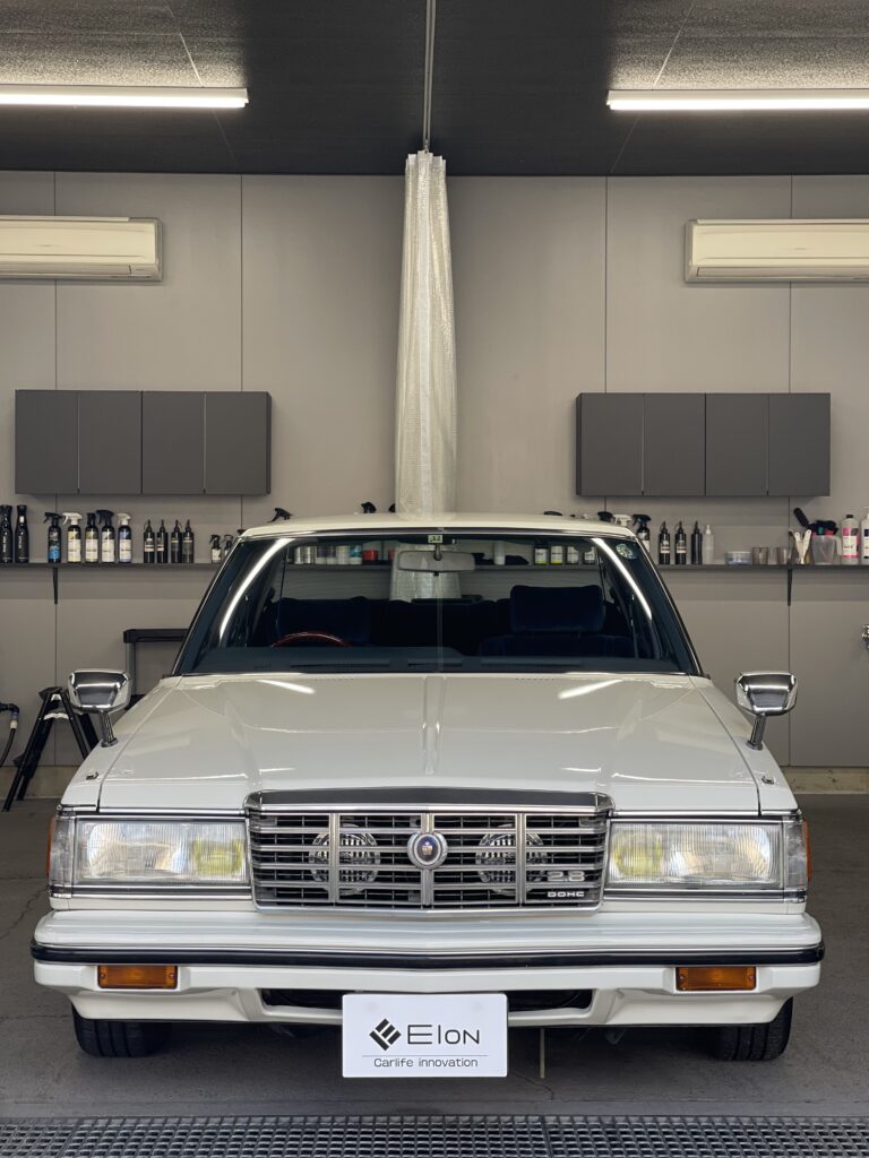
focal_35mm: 64
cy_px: 579
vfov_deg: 30.3
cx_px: 434
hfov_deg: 22.9
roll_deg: -0.1
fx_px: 2142
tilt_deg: +0.4
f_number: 2.2
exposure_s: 1/121
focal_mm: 7.5
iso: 40
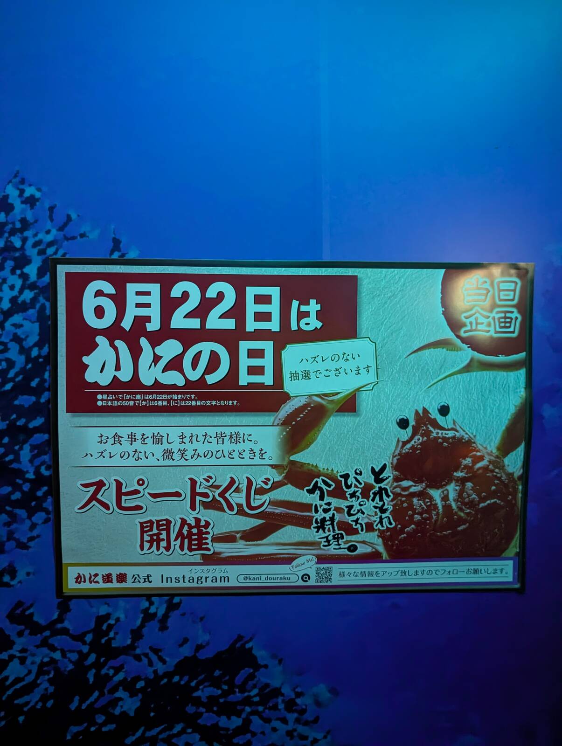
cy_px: 373
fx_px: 518
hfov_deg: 56.9
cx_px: 281
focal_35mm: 24
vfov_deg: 71.5
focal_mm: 6.9
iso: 2983
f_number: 1.68
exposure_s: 1/24
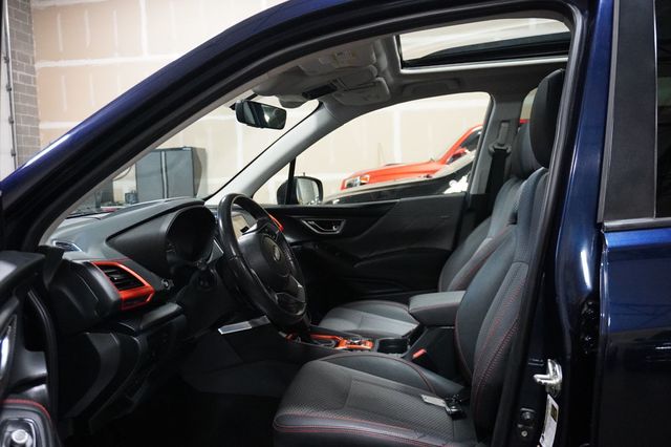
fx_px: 559
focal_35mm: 30
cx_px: 336
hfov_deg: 62.0
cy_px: 224
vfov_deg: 43.6
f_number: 4
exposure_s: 1/125
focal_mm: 20
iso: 6400
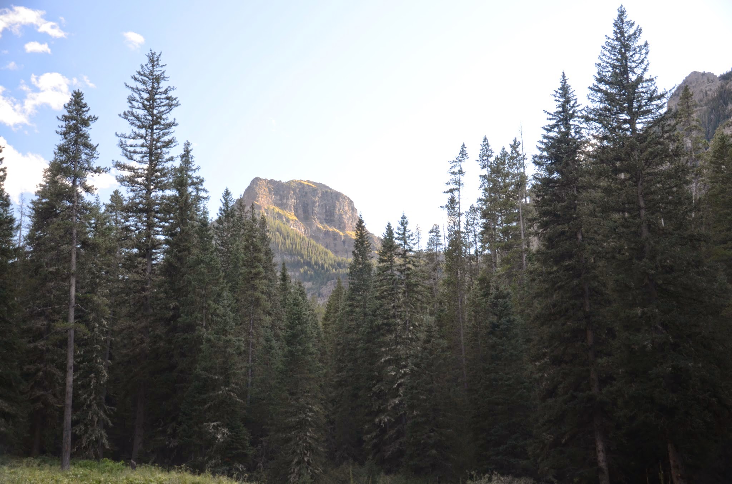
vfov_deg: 29.7
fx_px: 913
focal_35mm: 45
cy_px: 242
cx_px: 366
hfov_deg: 43.7
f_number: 4.2
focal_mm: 30
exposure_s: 1/125
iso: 400
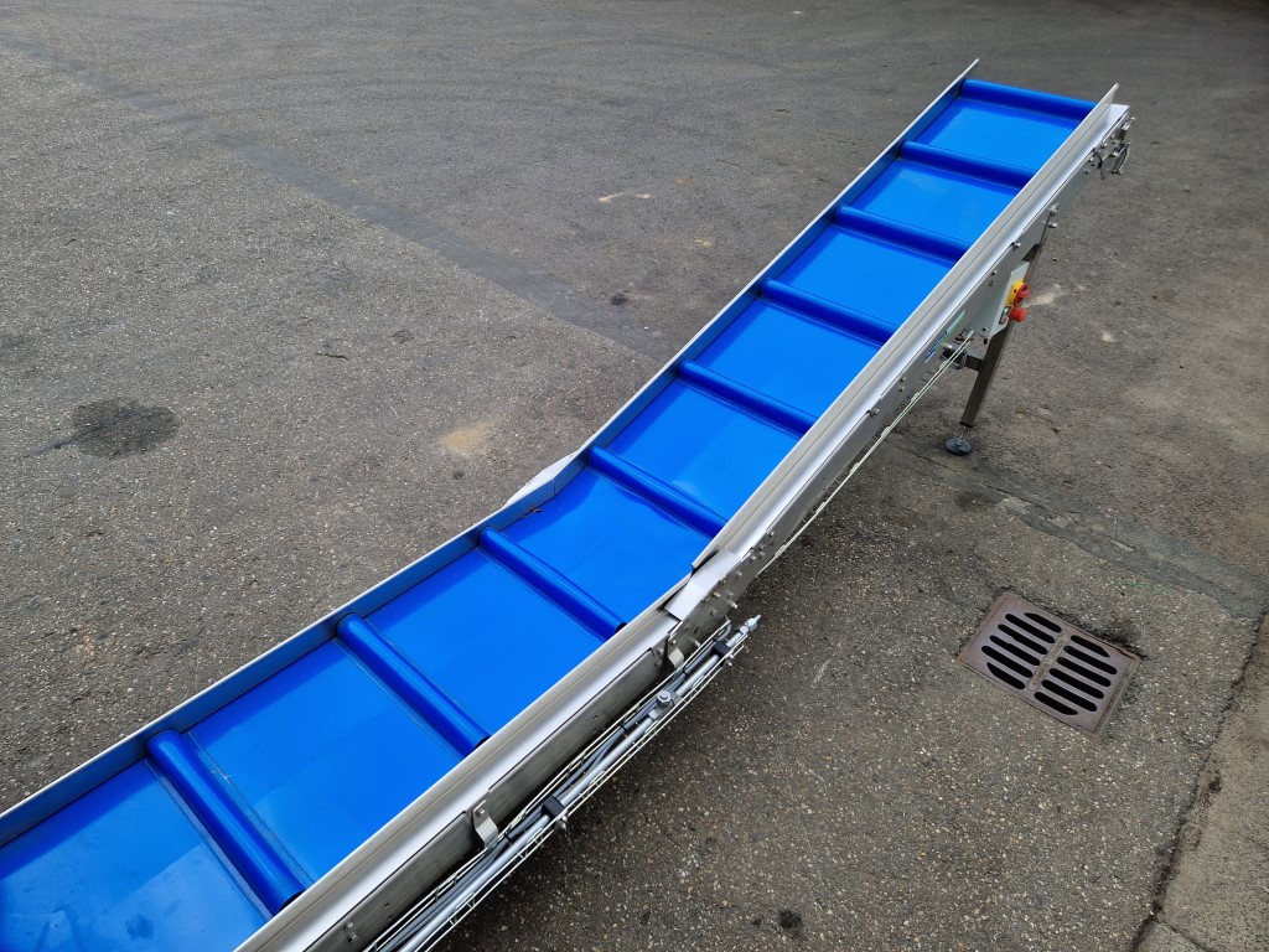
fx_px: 843
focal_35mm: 23
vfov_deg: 58.9
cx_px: 634
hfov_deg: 73.9
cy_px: 476
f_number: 1.8
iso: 50
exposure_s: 1/810
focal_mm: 5.4
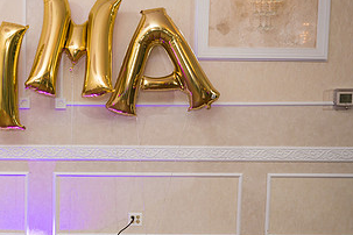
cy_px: 147
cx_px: 27
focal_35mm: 65
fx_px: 637
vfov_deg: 20.9
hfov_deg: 29.5
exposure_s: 1/200
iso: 1250
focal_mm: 34
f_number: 4
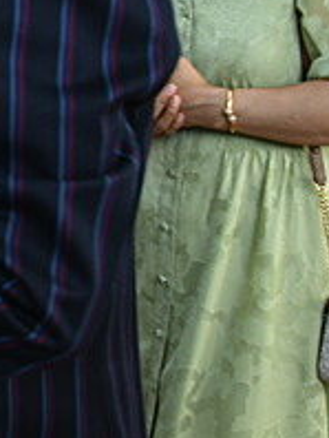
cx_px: -439
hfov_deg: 12.7
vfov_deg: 20.0
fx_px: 1176
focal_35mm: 93
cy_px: -59
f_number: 6.3
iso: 400
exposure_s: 1/30
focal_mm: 24
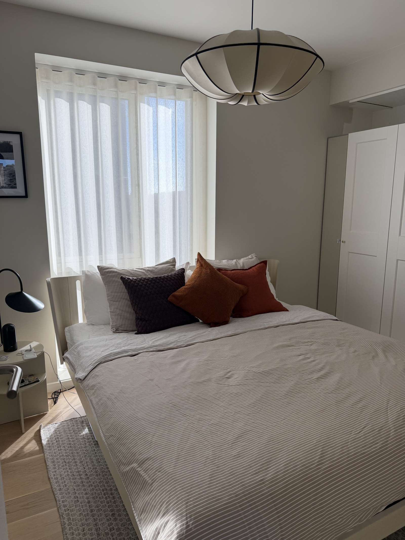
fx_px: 374
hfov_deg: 56.8
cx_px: 202
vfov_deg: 71.6
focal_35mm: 24
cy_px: 270
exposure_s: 1/1018
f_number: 1.78
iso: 100
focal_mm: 6.76
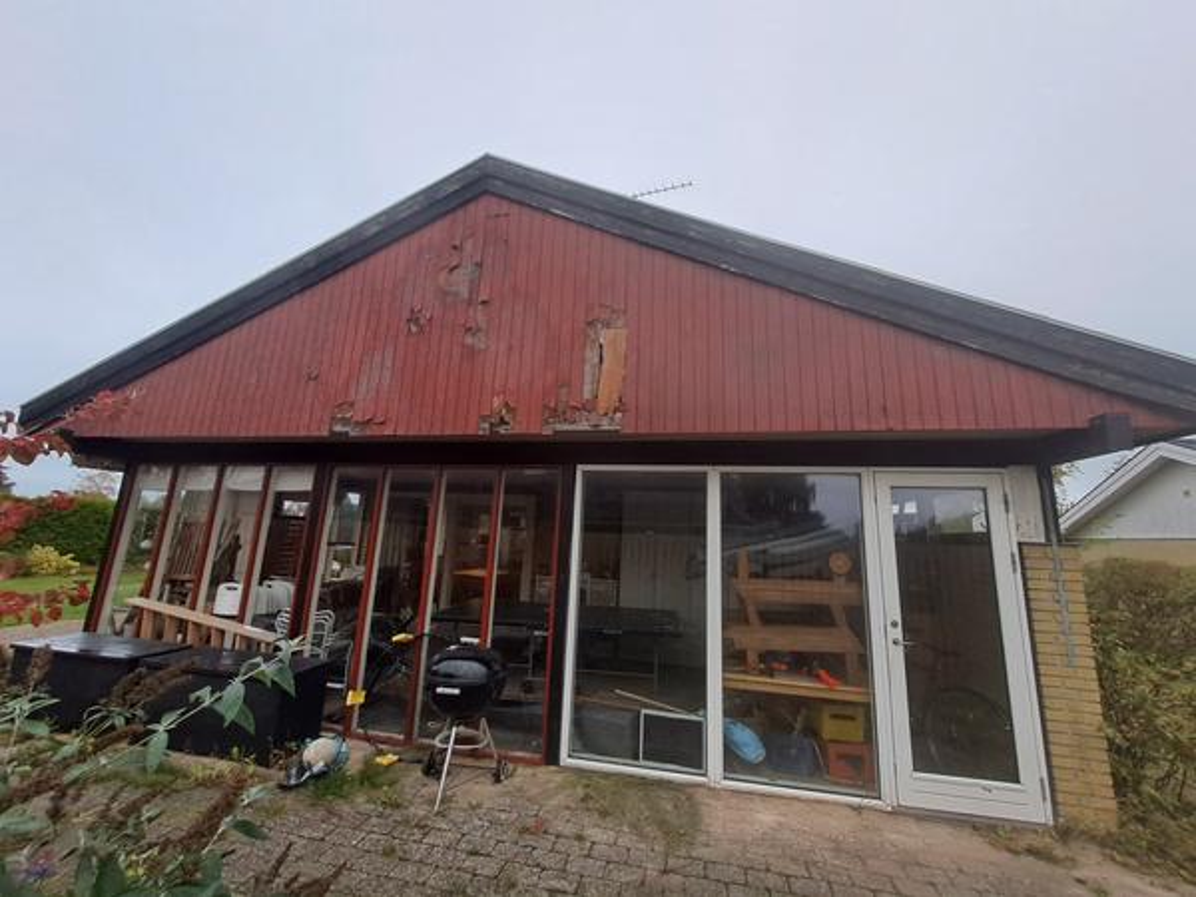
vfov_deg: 89.9
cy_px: 448
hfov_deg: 106.2
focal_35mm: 13
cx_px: 598
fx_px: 449
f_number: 2.2
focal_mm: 1.42
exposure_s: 1/100
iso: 80
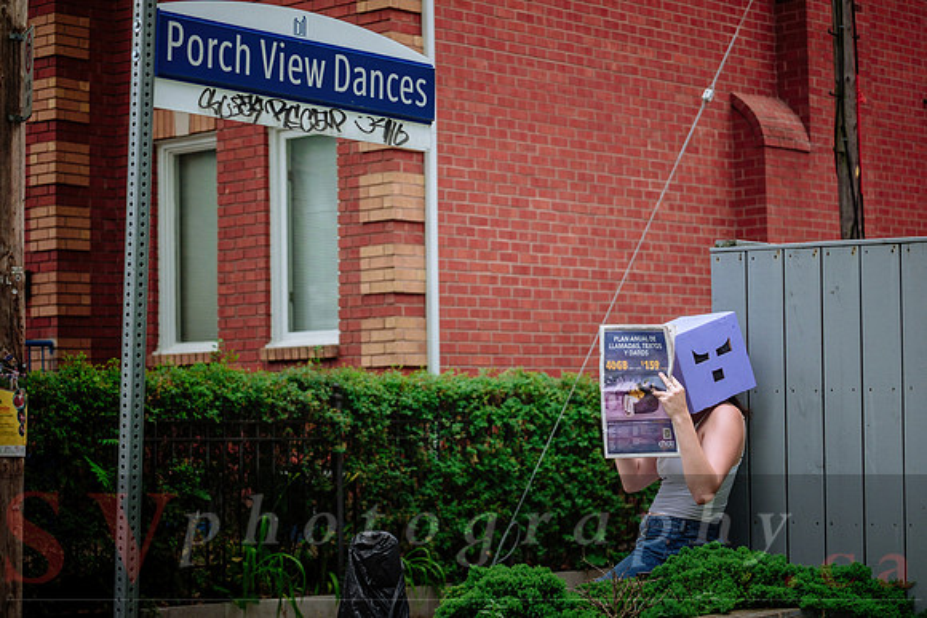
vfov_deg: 18.2
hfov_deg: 27.0
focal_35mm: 75
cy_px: 309
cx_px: 464
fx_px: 1932
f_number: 2.8
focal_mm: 50
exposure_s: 1/125
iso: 500
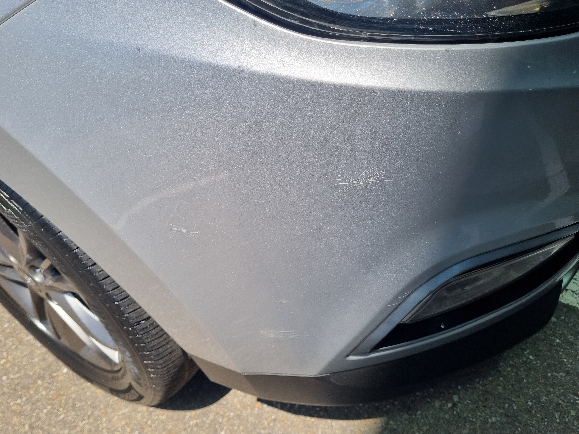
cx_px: 290
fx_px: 435
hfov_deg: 67.3
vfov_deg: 53.1
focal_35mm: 26
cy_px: 217
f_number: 1.8
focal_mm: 5.4
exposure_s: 1/2144
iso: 50
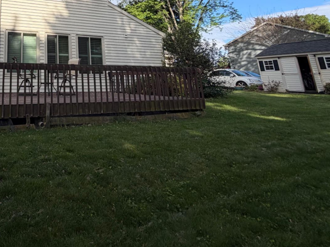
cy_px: 18
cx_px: 37
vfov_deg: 45.7
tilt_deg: +14.1
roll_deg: +0.4
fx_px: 257
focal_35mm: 27
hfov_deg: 56.9
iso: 40
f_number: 2.2
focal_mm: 2.22
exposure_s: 1/770
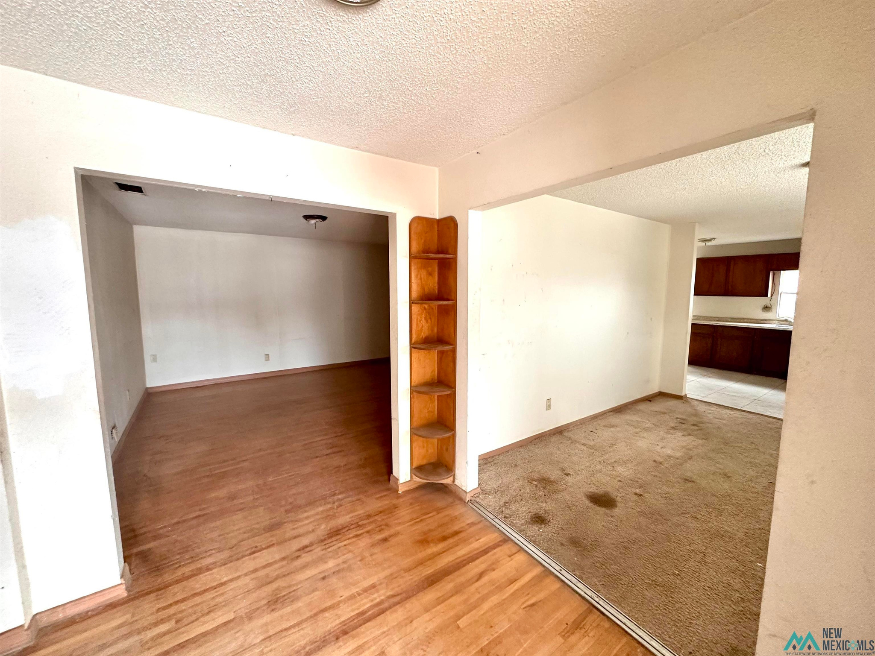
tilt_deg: -6.0
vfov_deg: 85.7
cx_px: 438
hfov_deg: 102.1
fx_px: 354
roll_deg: +0.0
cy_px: 328
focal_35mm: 14
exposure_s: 1/60
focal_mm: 2.22
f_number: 2.2
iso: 400
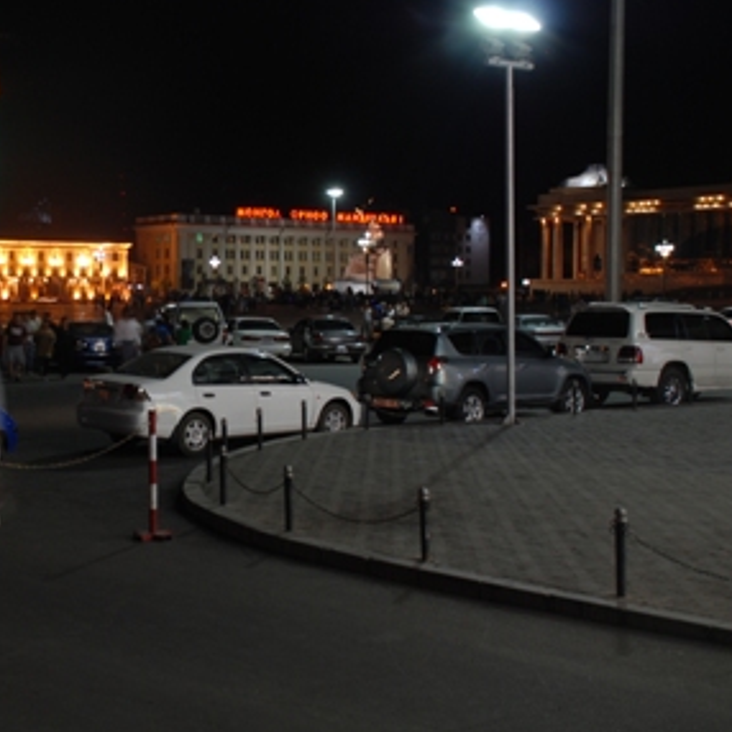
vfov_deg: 29.5
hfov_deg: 28.8
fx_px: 1388
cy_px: 310
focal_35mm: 58
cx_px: 125
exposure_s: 1/2.5
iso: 160
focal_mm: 26
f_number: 4
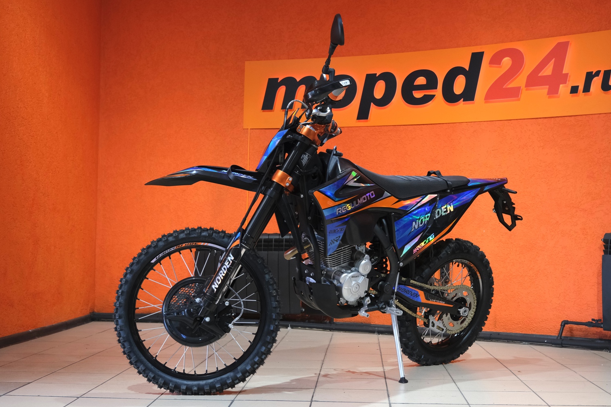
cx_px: 323
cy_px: 199
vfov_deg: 26.0
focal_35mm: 52
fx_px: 882
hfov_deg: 38.2
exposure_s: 1/100
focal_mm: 32.5
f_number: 4
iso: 1600
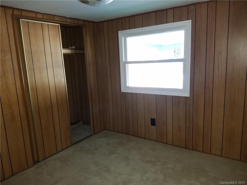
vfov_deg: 53.1
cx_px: 124
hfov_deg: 67.3
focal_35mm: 26
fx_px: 186
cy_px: 92
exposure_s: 1/10
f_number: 1.7
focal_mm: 4.2
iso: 125
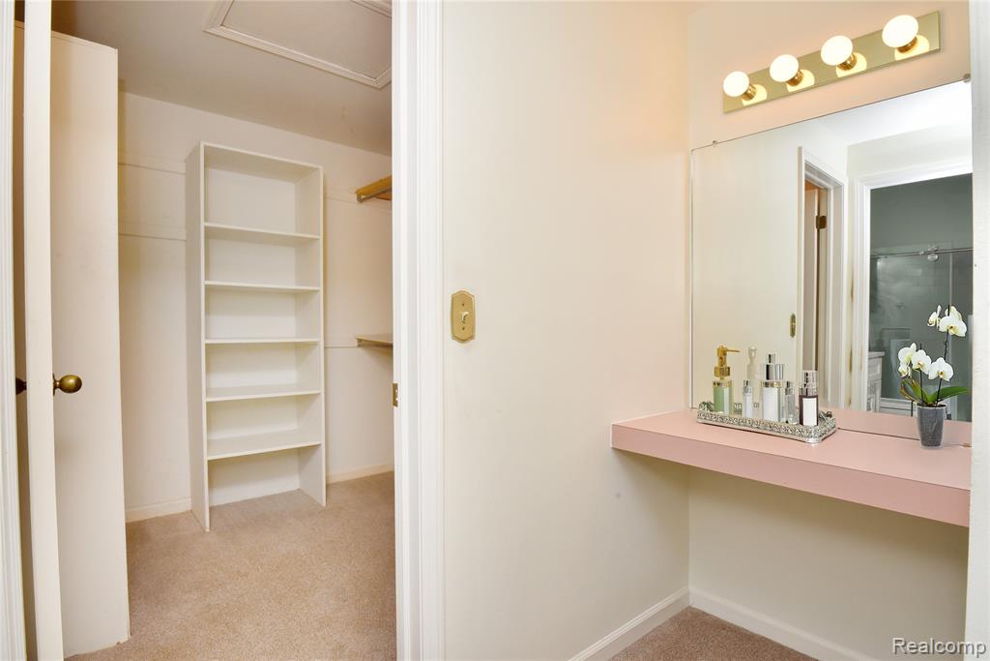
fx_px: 468
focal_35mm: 17
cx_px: 495
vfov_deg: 70.5
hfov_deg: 93.3
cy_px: 330
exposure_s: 1/60
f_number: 13
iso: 800
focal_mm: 17
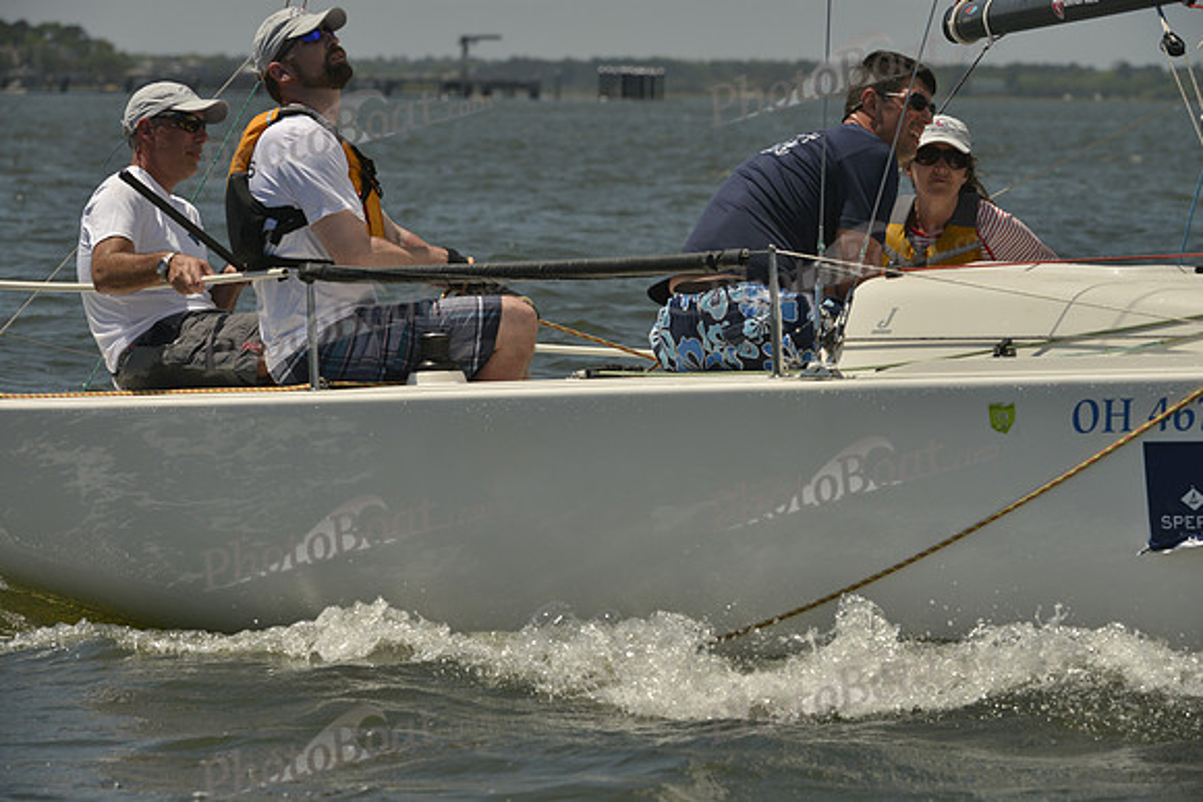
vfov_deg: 6.2
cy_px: 401
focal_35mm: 220
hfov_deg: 9.4
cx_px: 602
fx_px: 7353
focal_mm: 220
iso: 280
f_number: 10
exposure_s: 1/1600
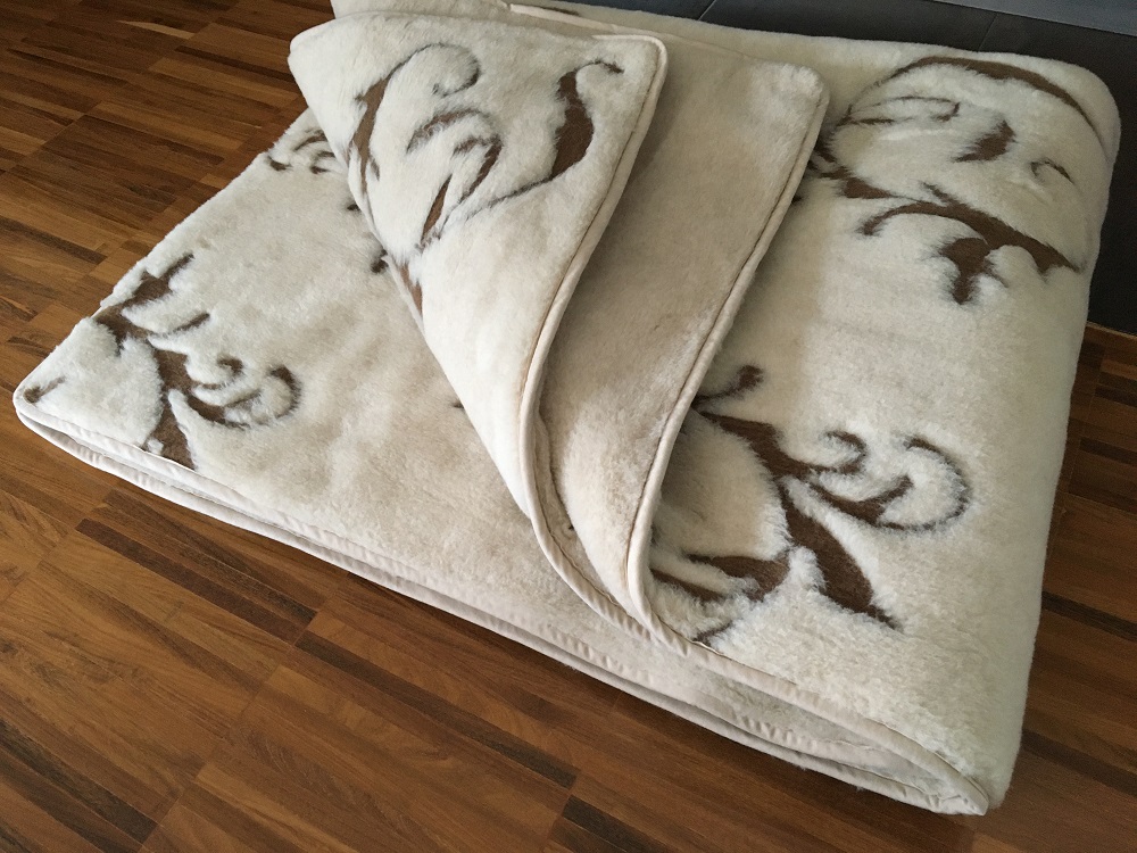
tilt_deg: -51.2
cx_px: 568
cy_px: 426
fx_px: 953
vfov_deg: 48.2
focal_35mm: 29
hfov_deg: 61.7
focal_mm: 4.15
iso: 250
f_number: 2.2
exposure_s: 1/33
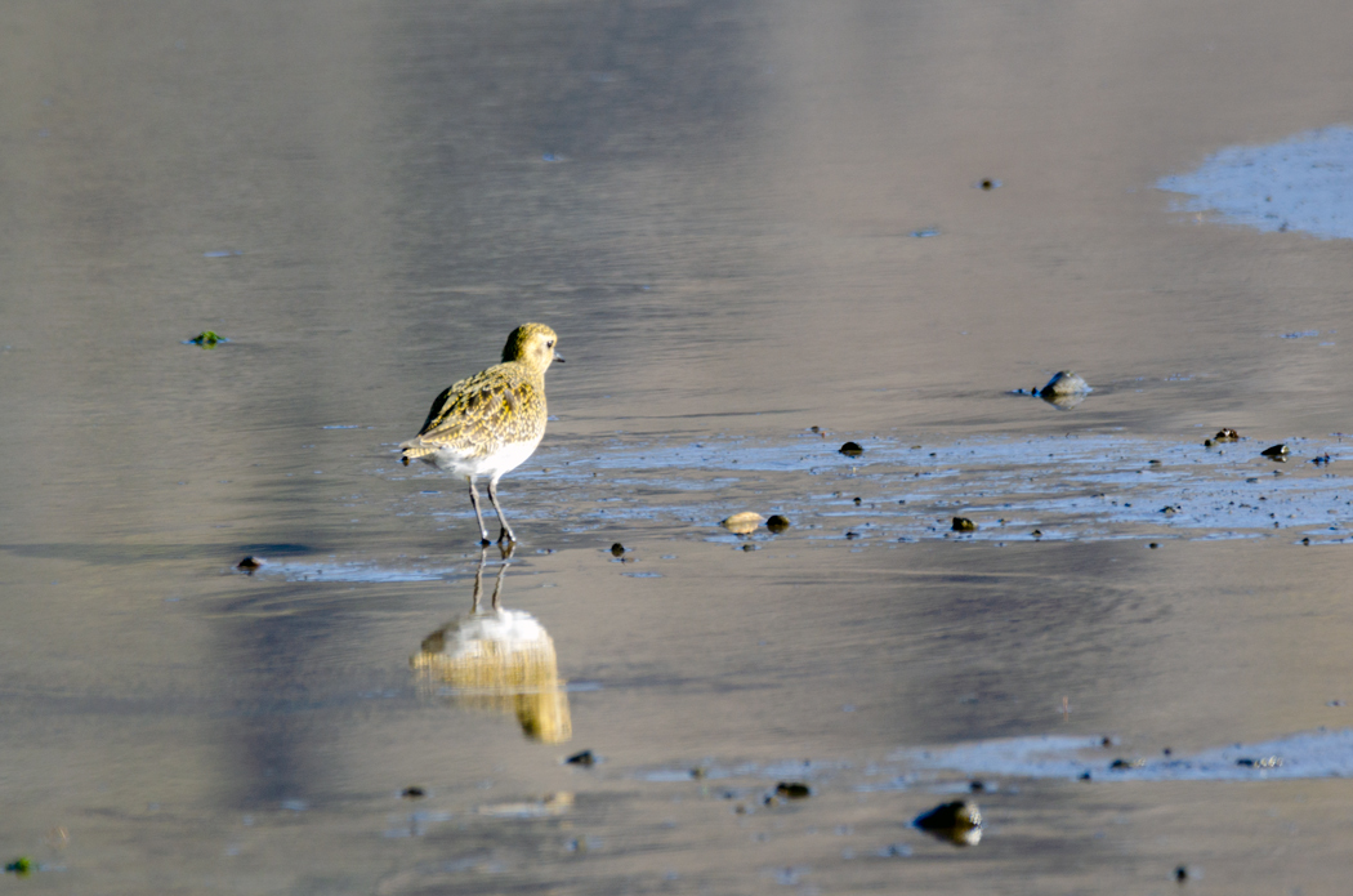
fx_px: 33748
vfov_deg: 1.5
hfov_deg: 2.3
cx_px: 676
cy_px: 448
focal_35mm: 900
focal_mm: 600
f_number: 8
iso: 200
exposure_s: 1/350
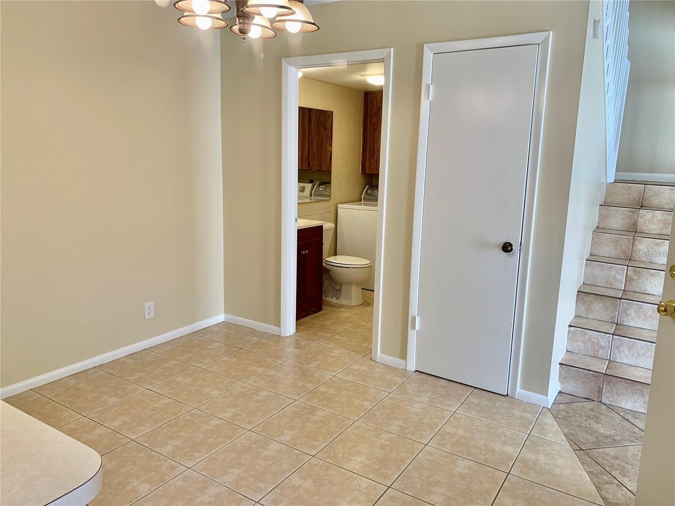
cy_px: 253
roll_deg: -1.4
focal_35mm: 26
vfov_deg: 53.1
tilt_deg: -10.2
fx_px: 507
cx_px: 338
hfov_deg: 67.3
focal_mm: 4.25
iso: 50
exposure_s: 1/60
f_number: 1.8
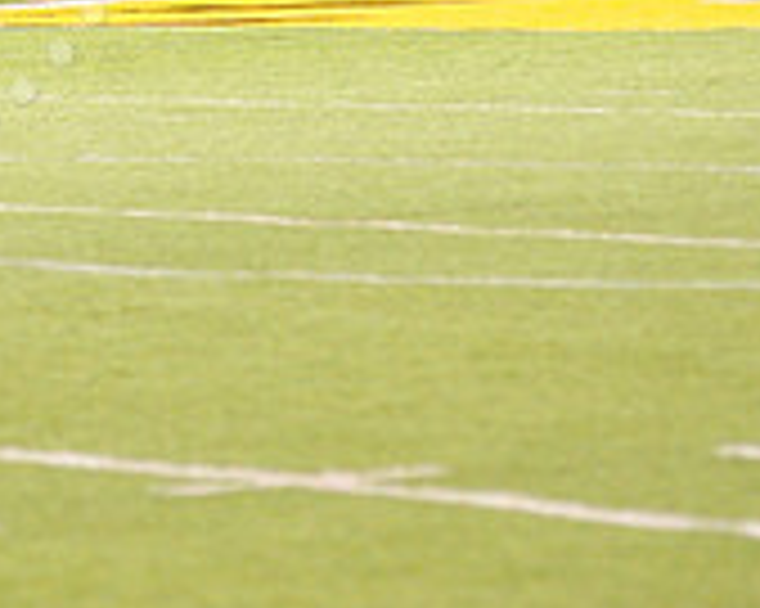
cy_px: -230
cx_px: -252
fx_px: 11195
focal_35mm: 498
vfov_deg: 3.1
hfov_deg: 3.9
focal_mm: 155
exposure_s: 1/160
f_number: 4
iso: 4000
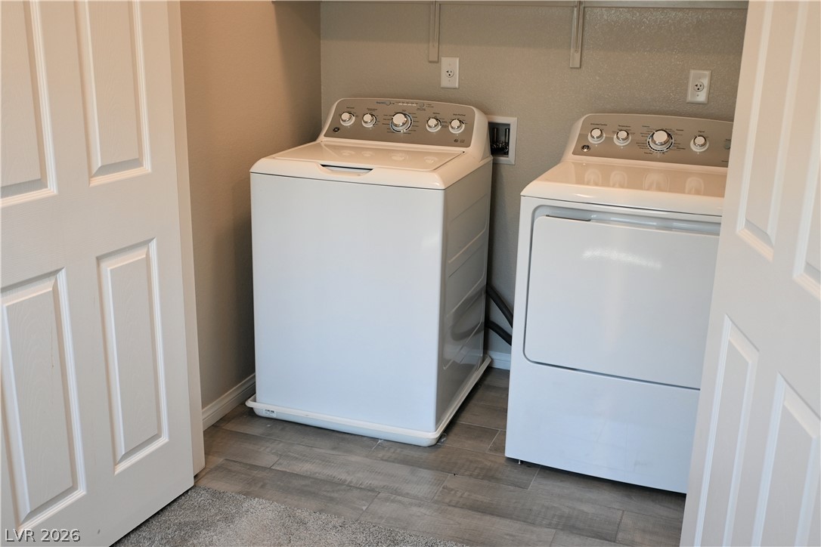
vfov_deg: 34.8
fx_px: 872
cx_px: 410
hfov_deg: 50.4
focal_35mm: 38
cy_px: 274
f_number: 5.3
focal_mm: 25.5
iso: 400
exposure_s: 1/40
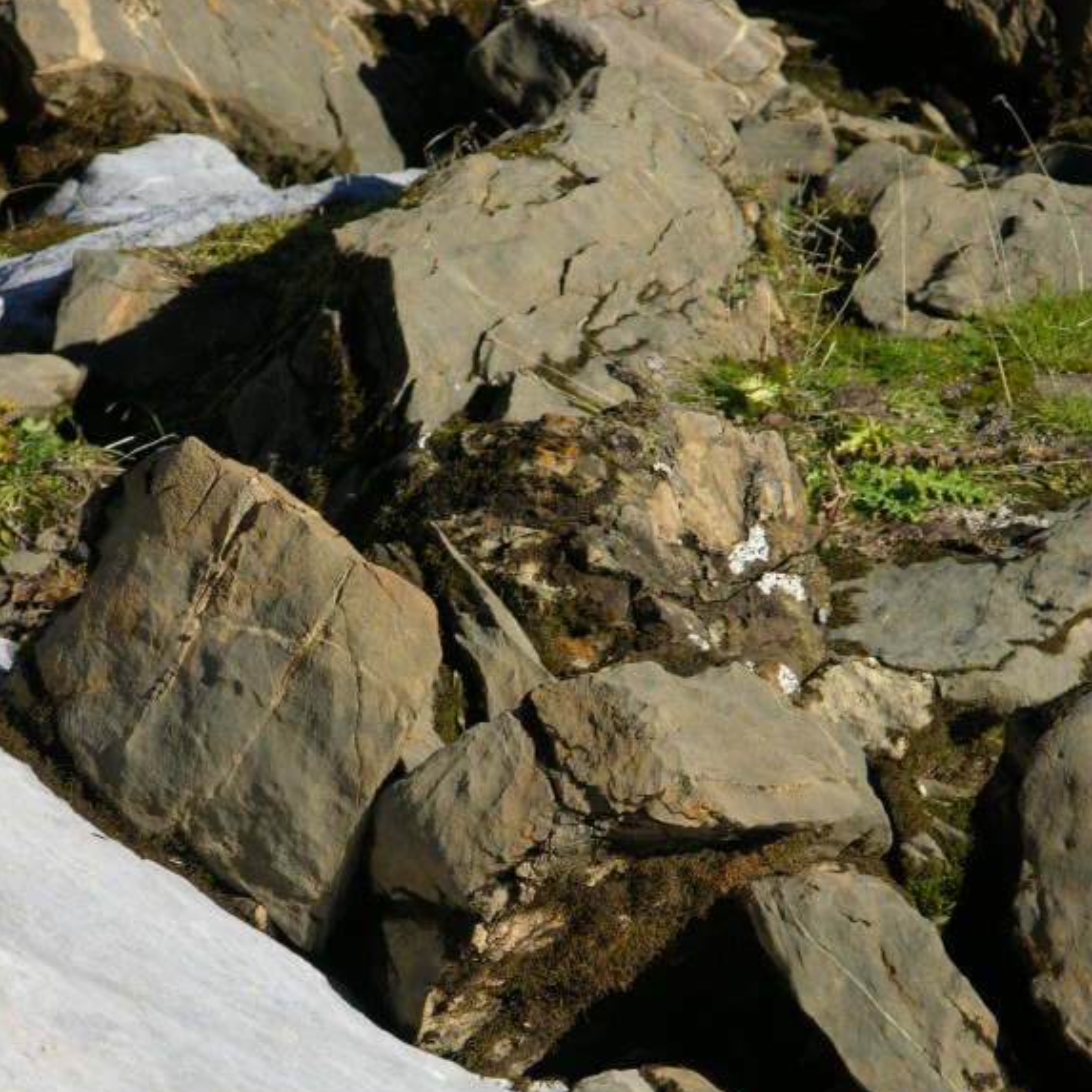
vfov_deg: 7.0
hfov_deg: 7.0
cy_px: 722
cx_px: 545
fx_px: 8887
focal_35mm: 249
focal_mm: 52.4
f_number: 5.1
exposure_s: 1/327
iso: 50
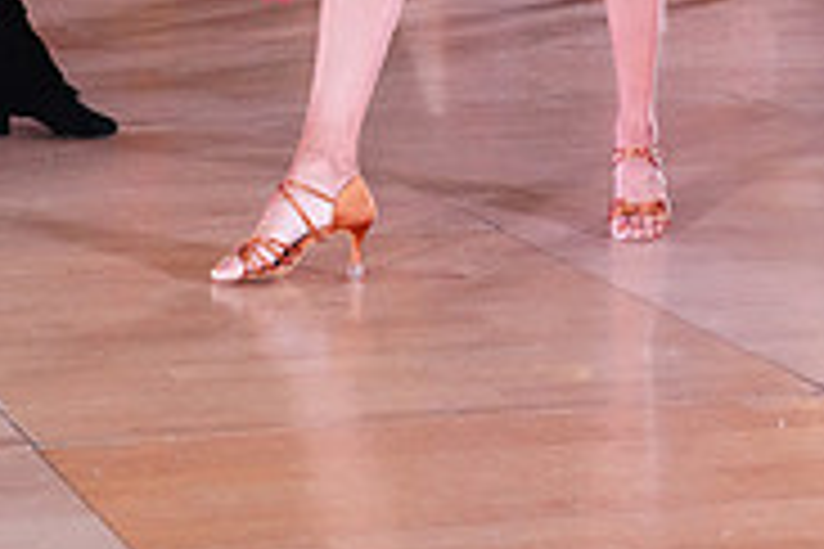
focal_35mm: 117
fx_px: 2678
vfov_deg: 11.2
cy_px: -320
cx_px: 218
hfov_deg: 17.4
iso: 3200
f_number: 5
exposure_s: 1/250
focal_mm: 37
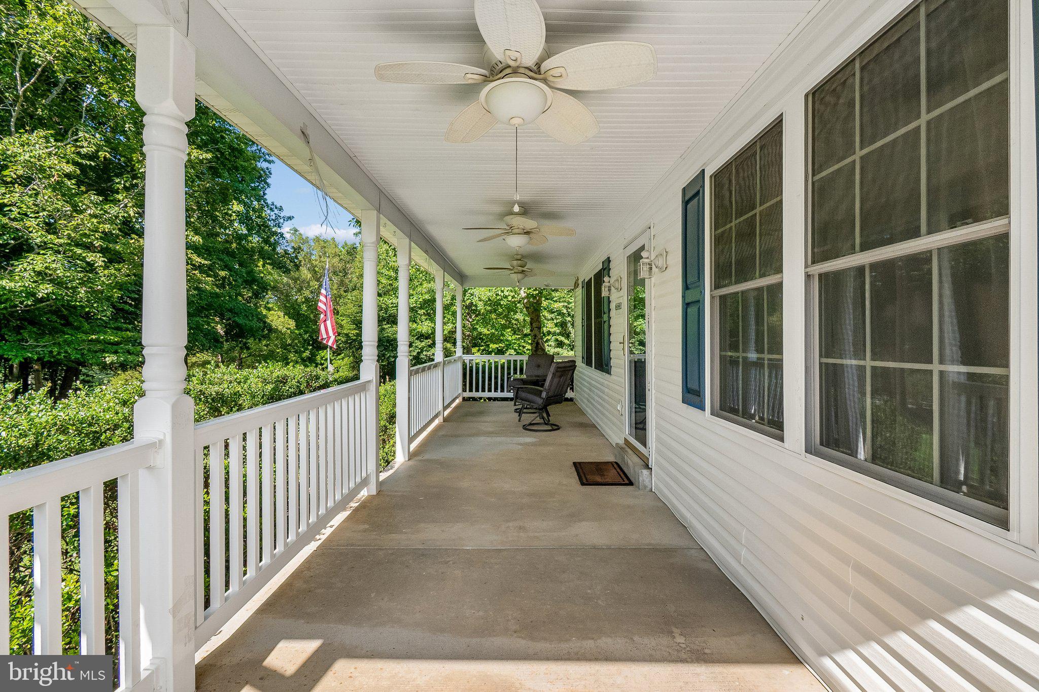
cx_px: 520
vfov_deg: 77.3
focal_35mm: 15
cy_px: 346
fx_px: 433
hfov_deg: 100.4
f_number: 8
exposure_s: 1/500
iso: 400
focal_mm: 10
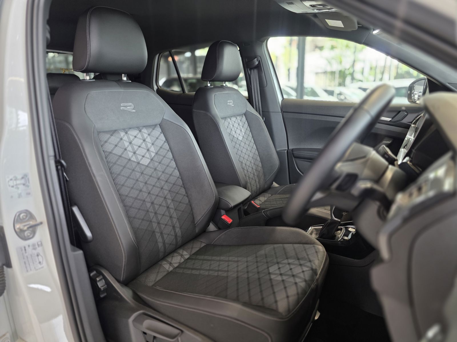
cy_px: 171
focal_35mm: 23
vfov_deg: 58.9
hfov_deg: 73.9
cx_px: 228
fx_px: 304
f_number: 1.7
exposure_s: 1/100
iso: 250
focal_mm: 6.3
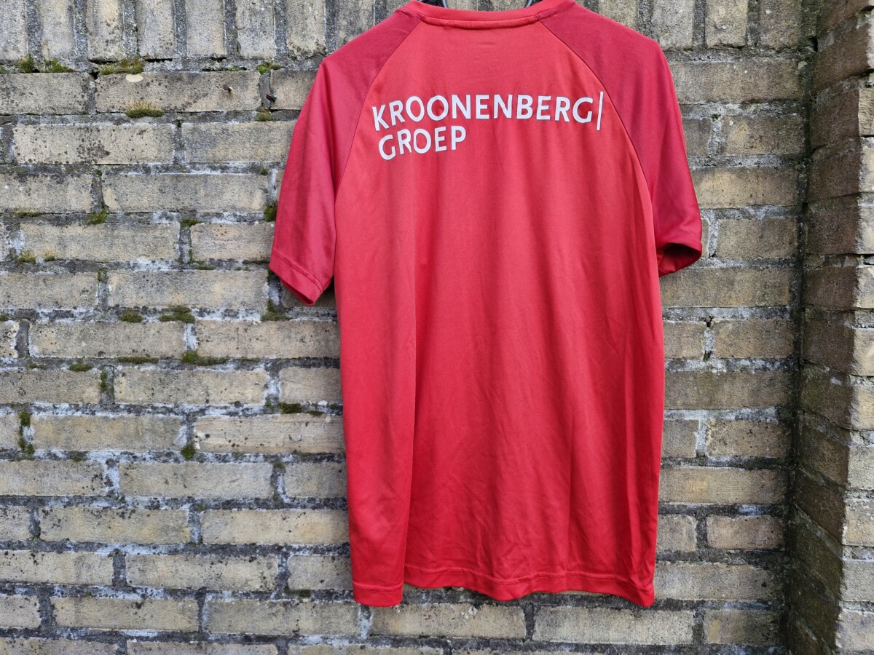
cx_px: 437
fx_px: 581
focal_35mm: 23
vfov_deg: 58.9
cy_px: 328
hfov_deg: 73.9
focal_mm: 5.54
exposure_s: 1/180
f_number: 1.8
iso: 64
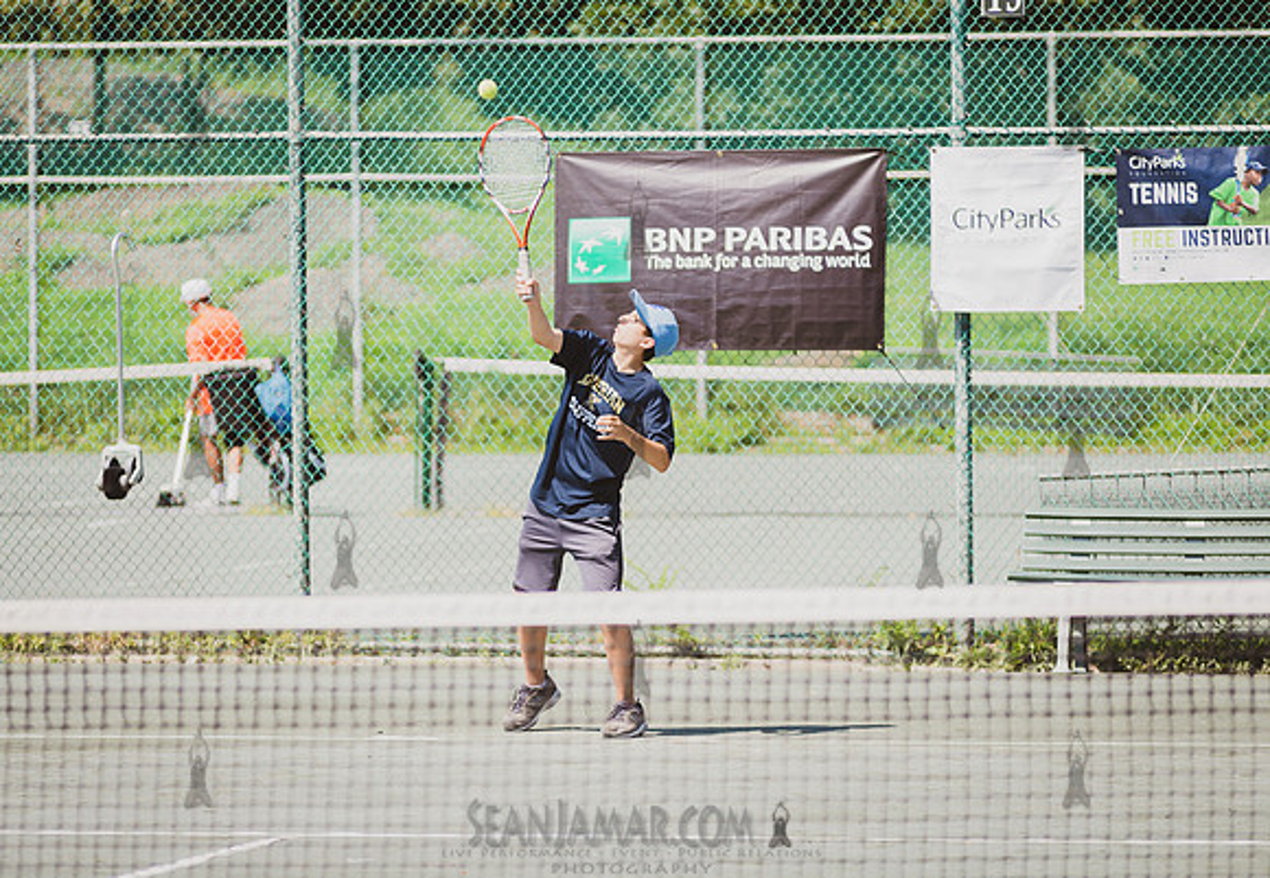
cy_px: 425
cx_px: 592
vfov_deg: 6.4
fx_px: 7862
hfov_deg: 9.2
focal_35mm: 220
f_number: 4.5
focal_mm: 200
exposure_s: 1/800
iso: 125
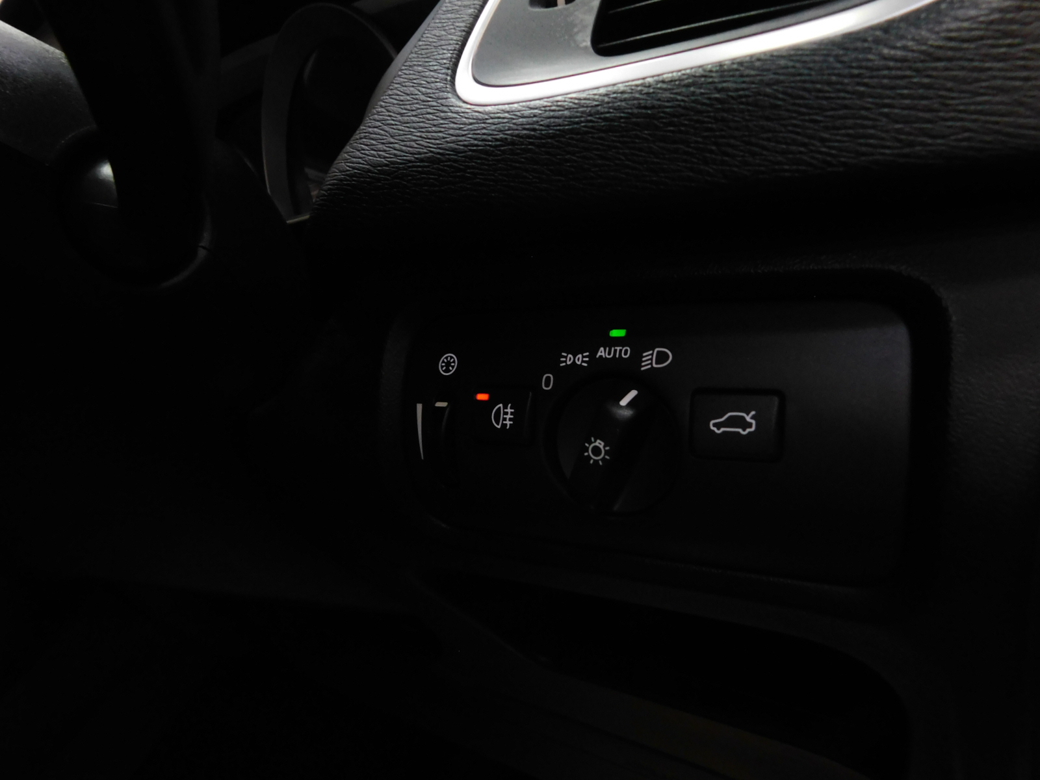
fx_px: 691
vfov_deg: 58.9
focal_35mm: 23
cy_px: 390
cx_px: 520
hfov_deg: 73.9
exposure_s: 1/30
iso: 360
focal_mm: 4
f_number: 3
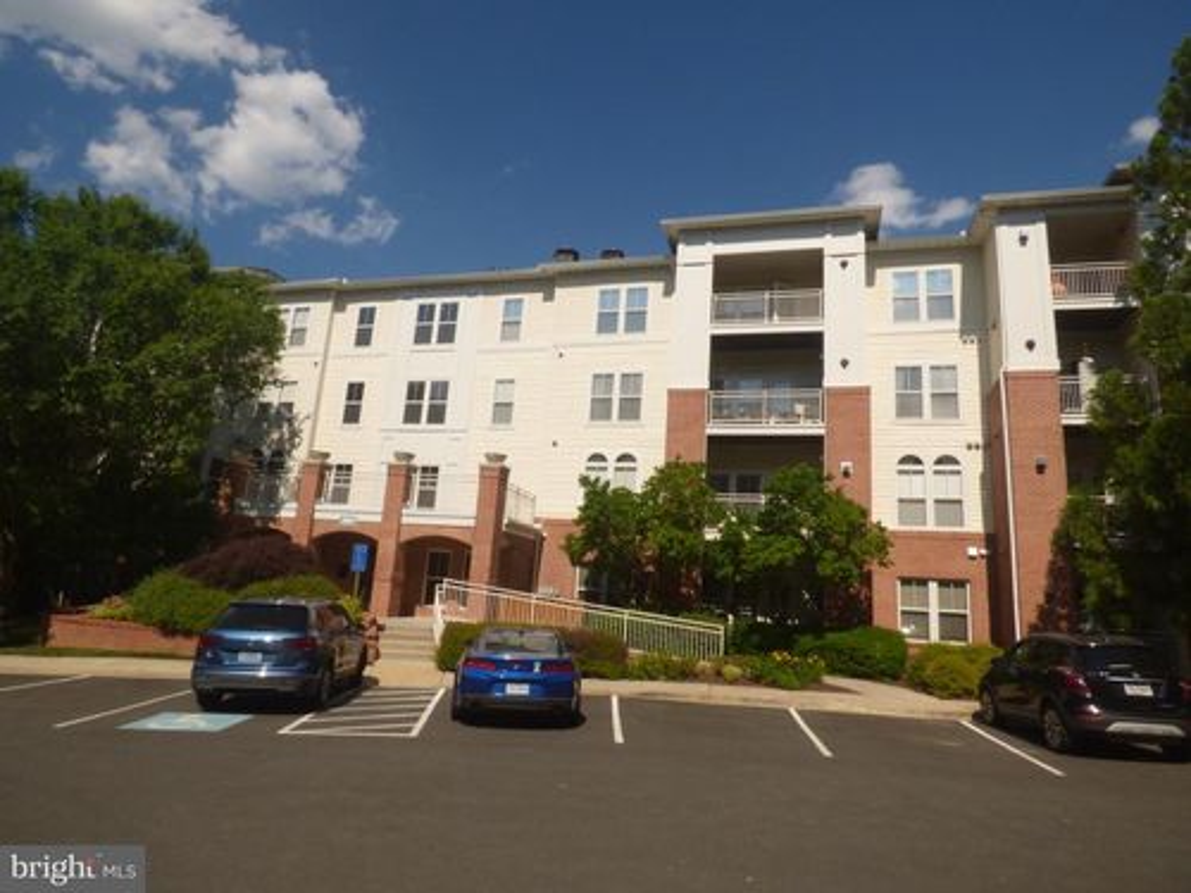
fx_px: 688
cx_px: 596
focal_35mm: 20
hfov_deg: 81.7
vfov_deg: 66.0
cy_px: 446
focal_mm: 3.58
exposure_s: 1/320
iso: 100
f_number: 8
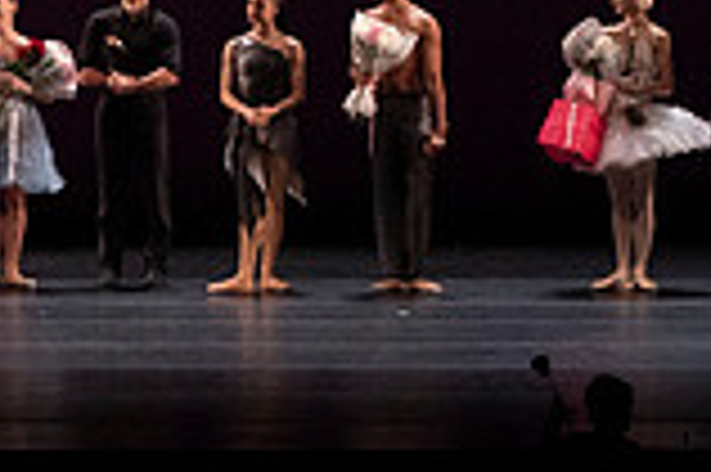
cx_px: -216
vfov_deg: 3.7
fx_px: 7241
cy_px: -317
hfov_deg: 5.6
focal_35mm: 367
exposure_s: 1/320
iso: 12800
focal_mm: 100
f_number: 13
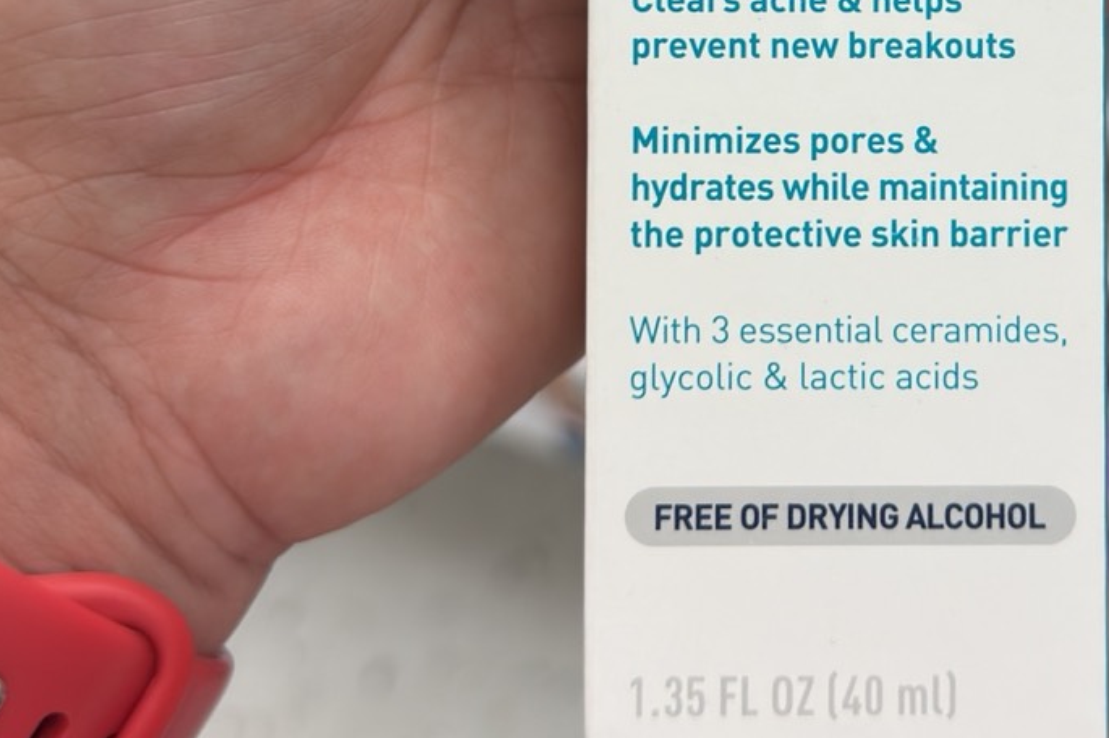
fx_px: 2155
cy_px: -39
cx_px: 819
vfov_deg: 18.8
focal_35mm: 70
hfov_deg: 28.5
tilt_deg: -54.0
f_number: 1.78
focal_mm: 6.76
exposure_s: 1/128
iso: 80
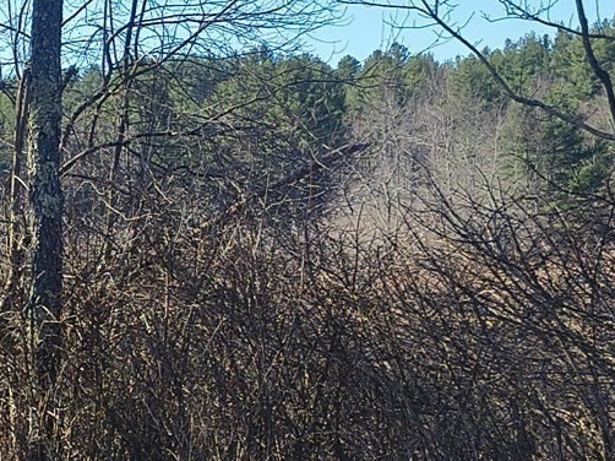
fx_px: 1811
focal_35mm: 102
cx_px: 203
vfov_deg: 14.5
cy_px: 232
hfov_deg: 19.2
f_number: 1.7
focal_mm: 4.68
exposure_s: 1/645
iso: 100
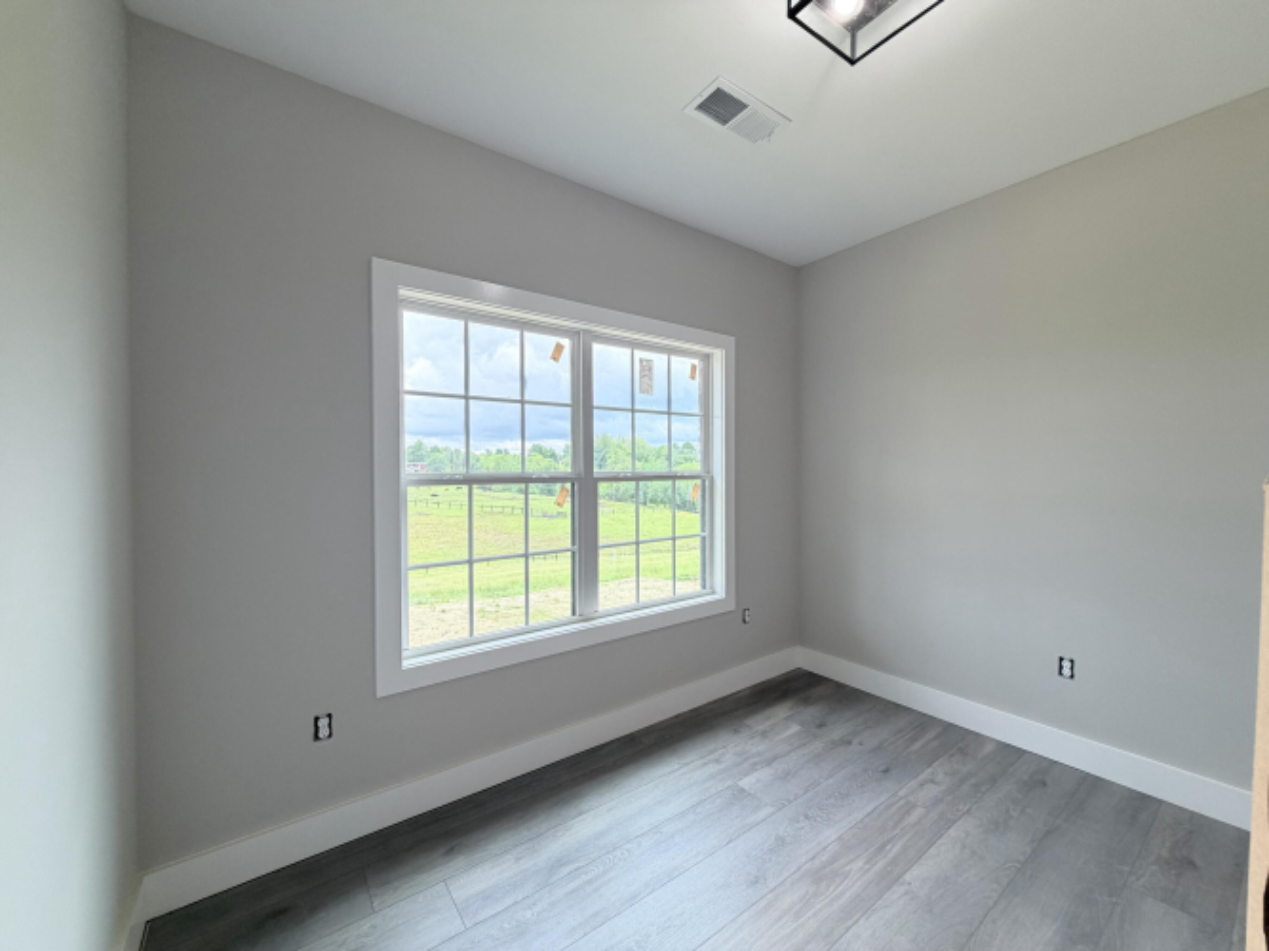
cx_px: 634
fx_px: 513
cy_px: 476
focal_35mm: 14
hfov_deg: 102.1
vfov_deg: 85.7
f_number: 2.2
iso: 80
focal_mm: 2.22
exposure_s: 1/120
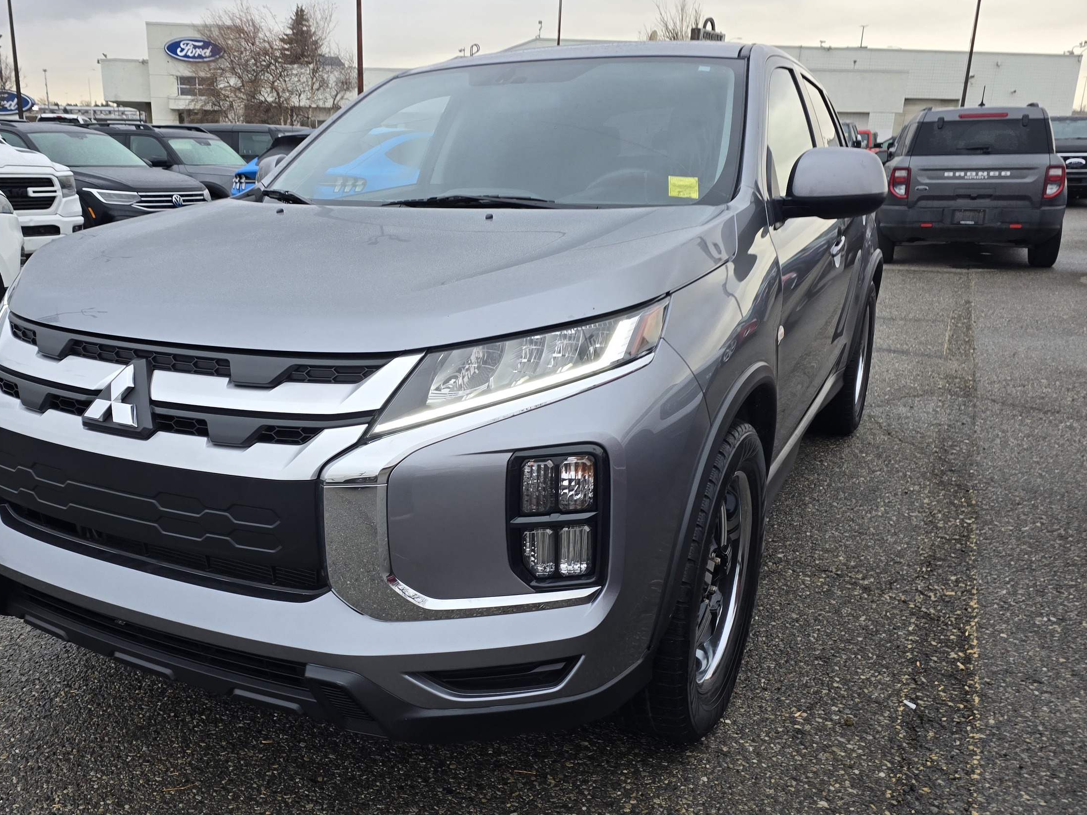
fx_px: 942
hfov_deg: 59.4
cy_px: 433
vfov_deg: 46.8
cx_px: 427
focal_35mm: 30
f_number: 1.7
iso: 64
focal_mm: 6.3
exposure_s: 1/180
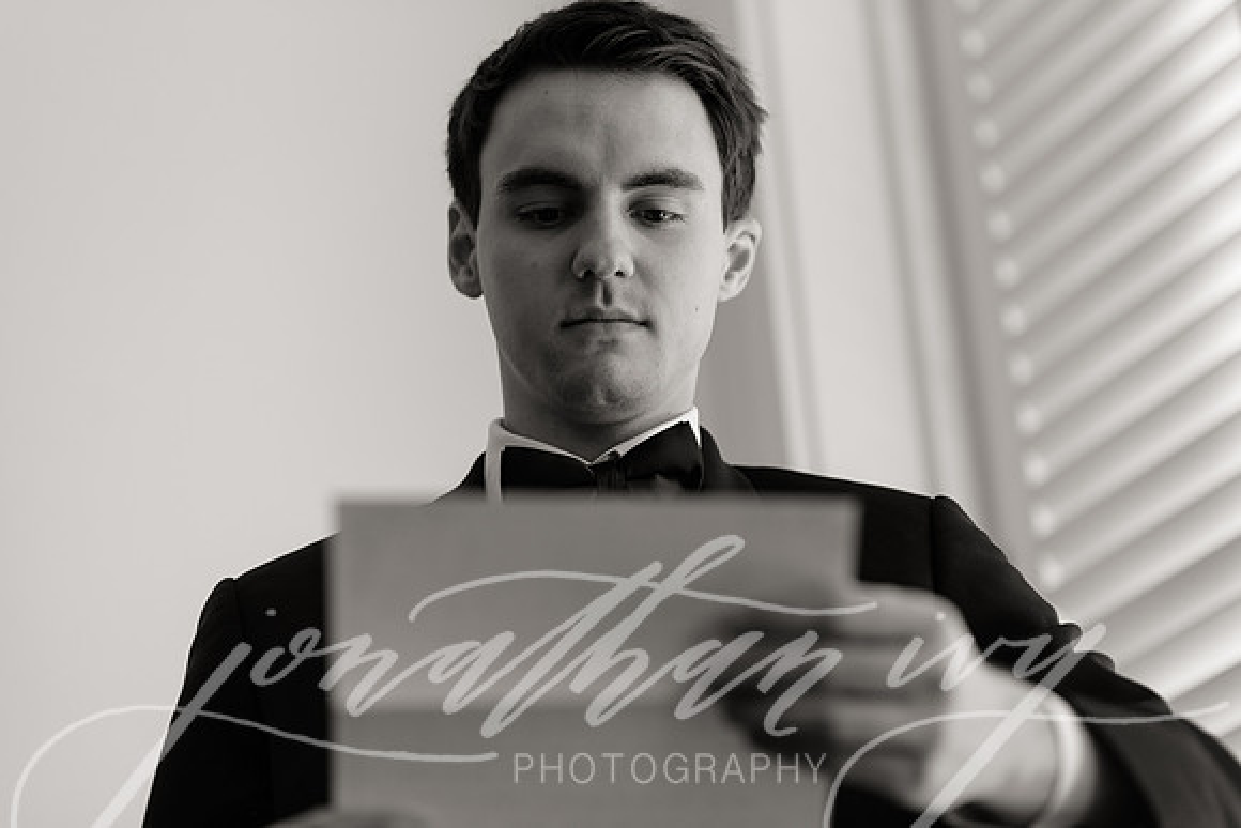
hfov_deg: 23.9
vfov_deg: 16.1
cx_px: 620
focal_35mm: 85
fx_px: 2931
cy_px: 414
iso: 400
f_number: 2.2
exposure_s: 1/1600
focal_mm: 85
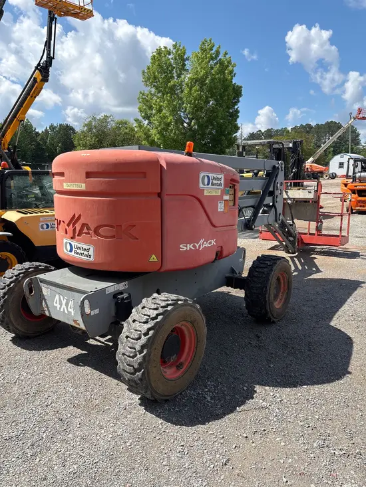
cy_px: 244
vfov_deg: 67.3
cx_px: 183
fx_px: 366
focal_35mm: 26
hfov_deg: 53.1
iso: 50
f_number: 1.6
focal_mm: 5.96
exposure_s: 1/2398
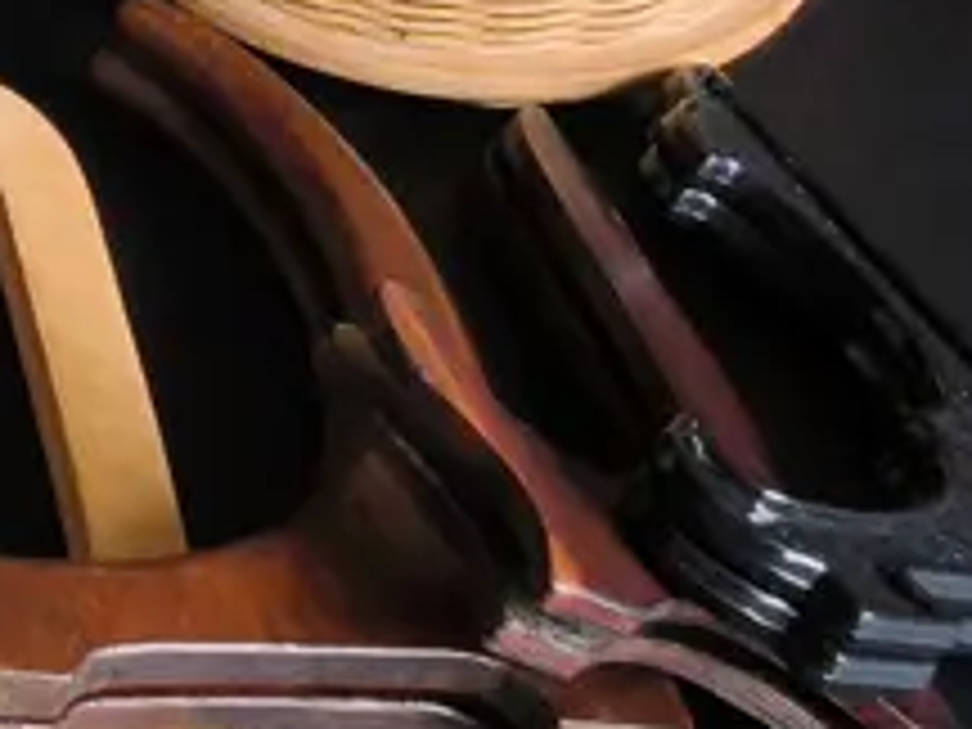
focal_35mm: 128
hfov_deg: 13.8
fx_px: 3594
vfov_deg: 11.4
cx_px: -760
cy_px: -86
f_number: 2
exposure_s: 1/100
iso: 50
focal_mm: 2.87
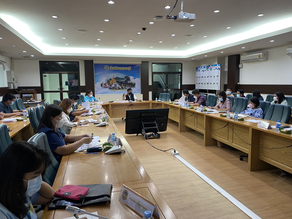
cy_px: 110
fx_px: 219
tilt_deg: -4.8
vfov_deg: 53.1
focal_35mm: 26
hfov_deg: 67.3
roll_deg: +0.2
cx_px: 146
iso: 125
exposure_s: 1/50
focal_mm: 4.25
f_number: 1.8
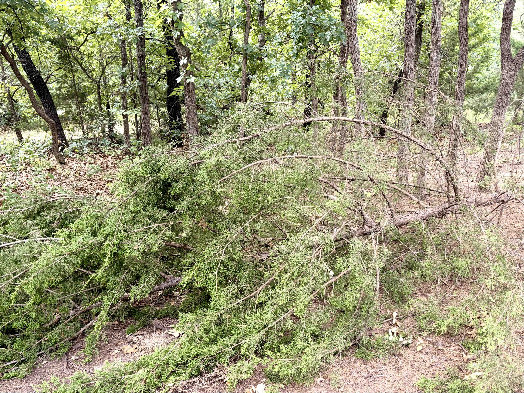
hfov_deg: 67.3
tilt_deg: -23.3
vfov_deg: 53.1
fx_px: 394
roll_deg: +0.4
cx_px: 262
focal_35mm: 26
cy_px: 196
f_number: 1.6
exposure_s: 1/121
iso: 80
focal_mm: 5.96
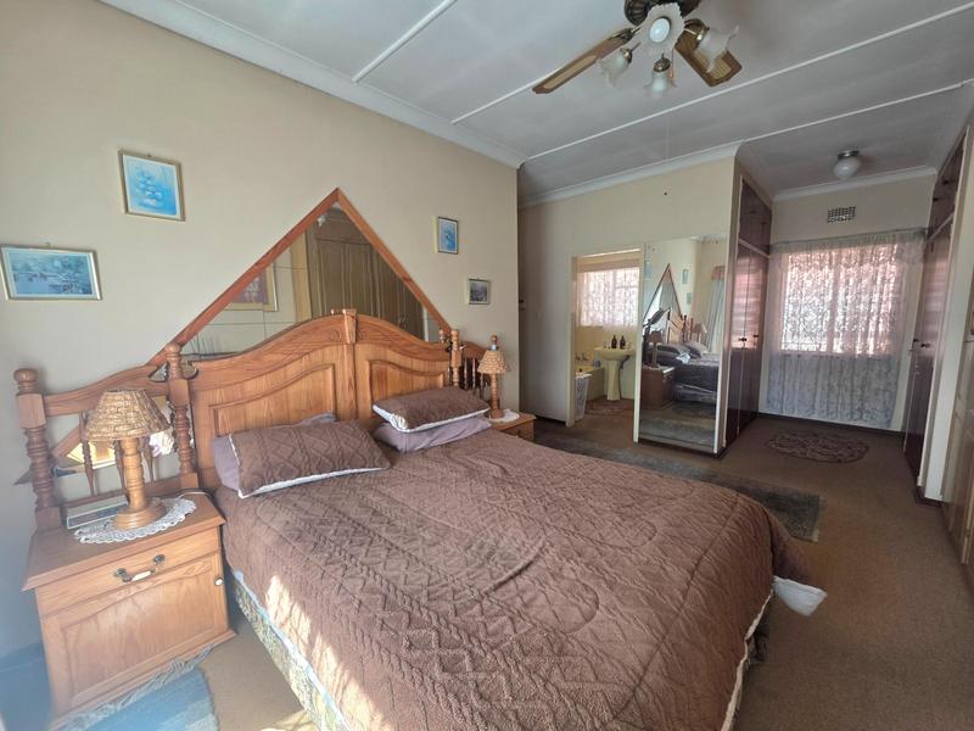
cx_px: 487
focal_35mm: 13
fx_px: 366
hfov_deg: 106.2
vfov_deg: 89.9
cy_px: 366
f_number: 1.9
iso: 64
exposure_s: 1/101
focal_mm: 2.2
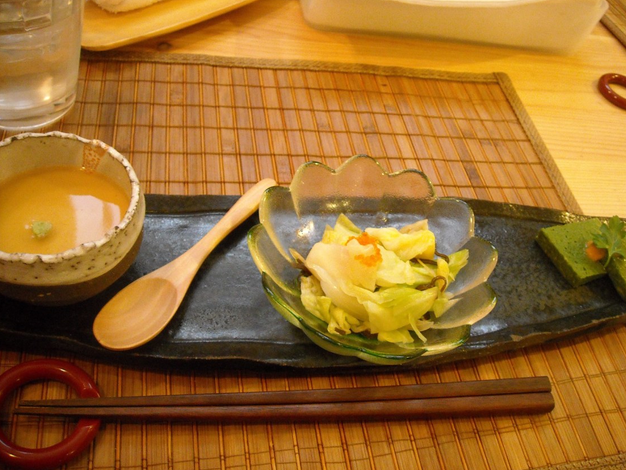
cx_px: 319
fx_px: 651
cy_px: 230
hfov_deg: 51.4
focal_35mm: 36
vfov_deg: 39.6
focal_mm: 5.7
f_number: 2.8
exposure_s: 1/8
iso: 541
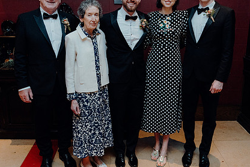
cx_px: 124
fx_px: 271
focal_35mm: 39
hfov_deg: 49.5
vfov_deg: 34.2
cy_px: 73
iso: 3200
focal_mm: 28
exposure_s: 1/160
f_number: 3.5
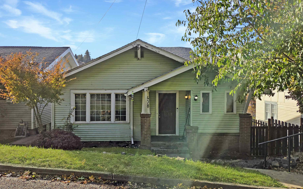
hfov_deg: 72.5
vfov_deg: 49.3
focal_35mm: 25
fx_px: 206
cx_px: 150
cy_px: 94
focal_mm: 5.4
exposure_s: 1/4559
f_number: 1.8
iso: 80
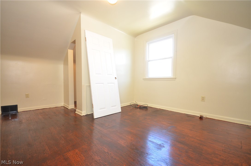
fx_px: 104
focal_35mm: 15
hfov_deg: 100.5
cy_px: 83
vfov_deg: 77.1
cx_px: 126
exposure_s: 1/60
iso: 720
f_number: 4
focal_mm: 10
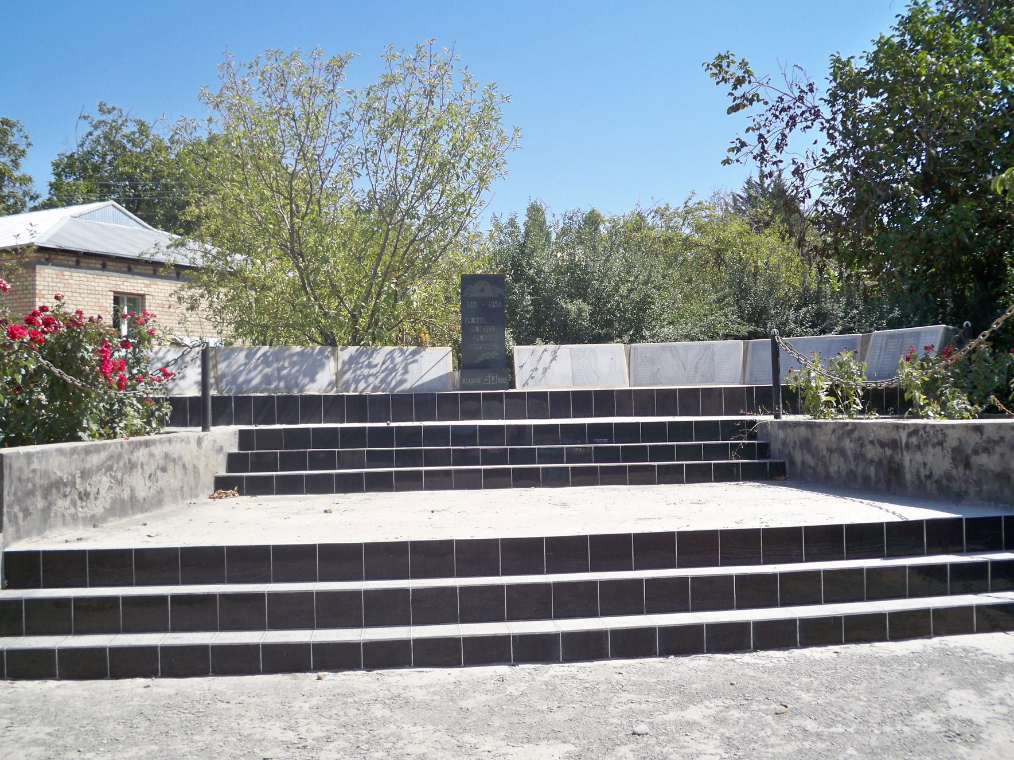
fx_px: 1113
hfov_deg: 49.0
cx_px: 511
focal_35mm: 38
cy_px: 366
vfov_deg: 37.7
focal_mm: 6.3
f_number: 3.1
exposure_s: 1/640
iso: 64
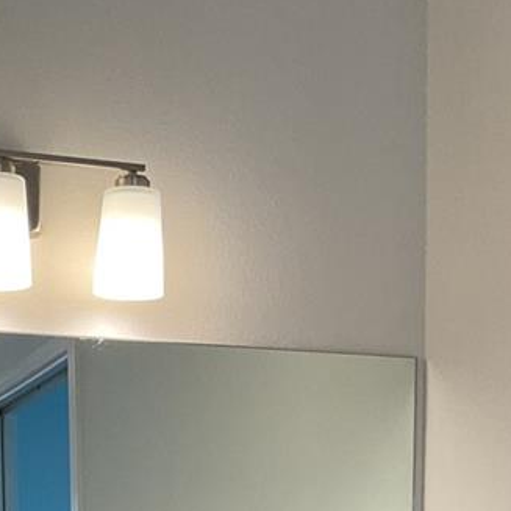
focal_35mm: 94
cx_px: 58
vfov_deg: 15.9
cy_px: 906
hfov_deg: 18.2
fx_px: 1570
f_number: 1.8
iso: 50
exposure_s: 1/120
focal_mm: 3
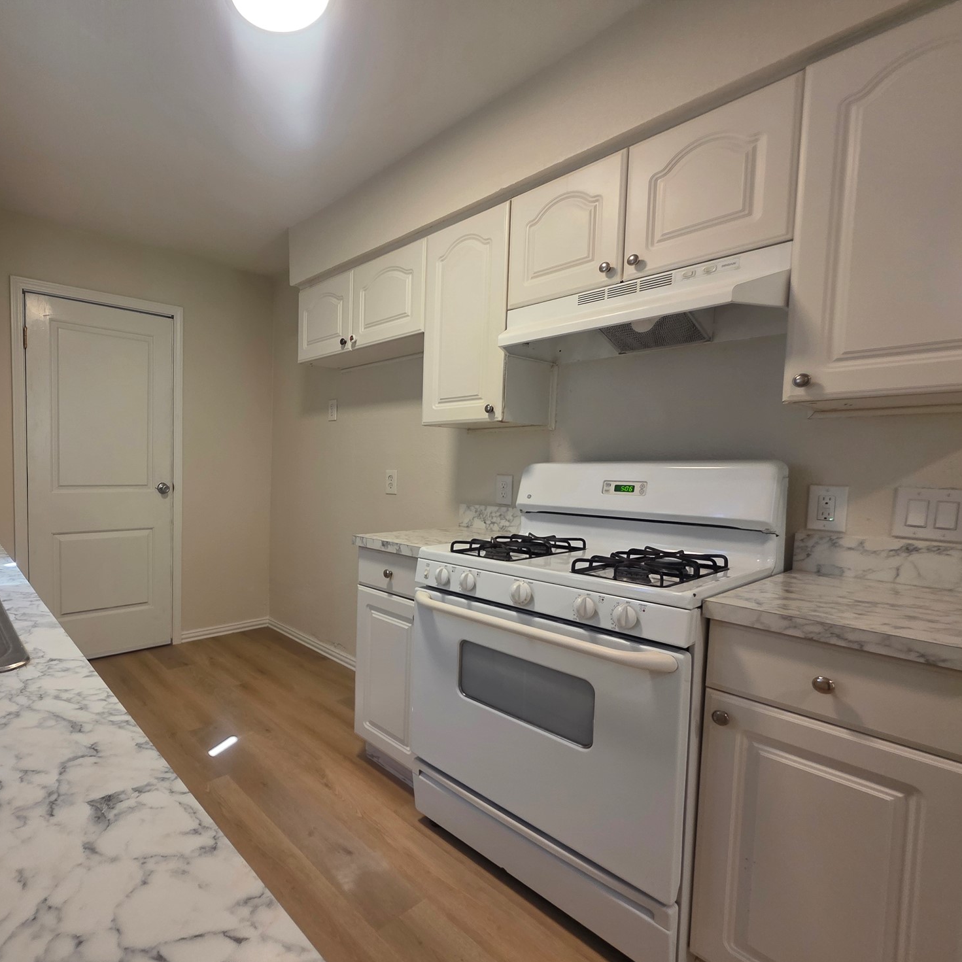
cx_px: 310
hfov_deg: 84.0
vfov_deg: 87.4
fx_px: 503
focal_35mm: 16
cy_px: 501
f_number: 1.9
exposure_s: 1/60
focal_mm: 2.2
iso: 160
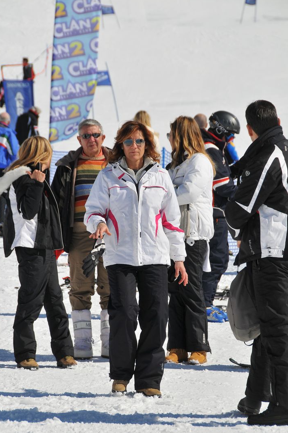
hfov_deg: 4.8
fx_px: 3453
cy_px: 240
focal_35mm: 287
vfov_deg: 7.2
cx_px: 137
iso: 200
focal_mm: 170
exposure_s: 1/1000
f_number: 9
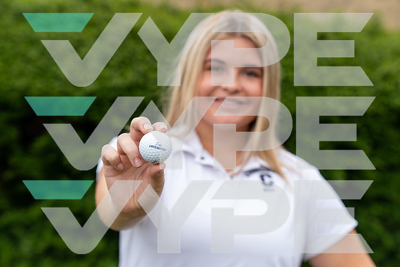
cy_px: 134
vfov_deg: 19.5
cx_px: 200
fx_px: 778
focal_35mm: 70
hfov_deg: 28.8
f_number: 4
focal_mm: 70
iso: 100
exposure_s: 1/250
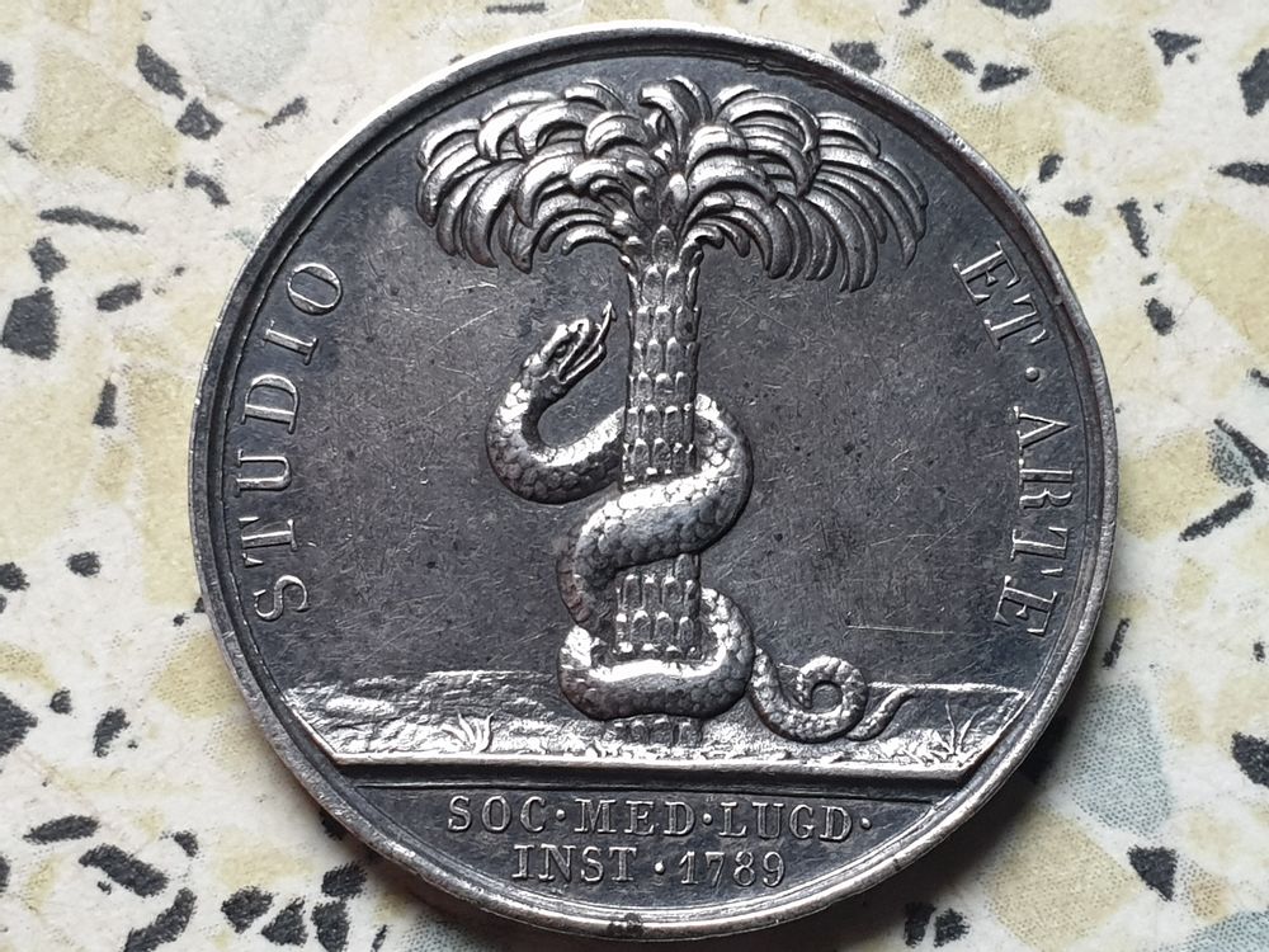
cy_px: 476
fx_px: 953
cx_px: 634
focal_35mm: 26
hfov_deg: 67.3
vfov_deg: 53.1
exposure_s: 1/60
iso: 200
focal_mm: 4.3
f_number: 2.4
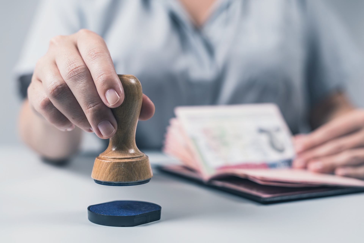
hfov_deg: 39.6
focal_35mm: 50
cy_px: 122
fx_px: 506
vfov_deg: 27.0
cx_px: 182
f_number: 3.5
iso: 31
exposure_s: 1/60
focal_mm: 50
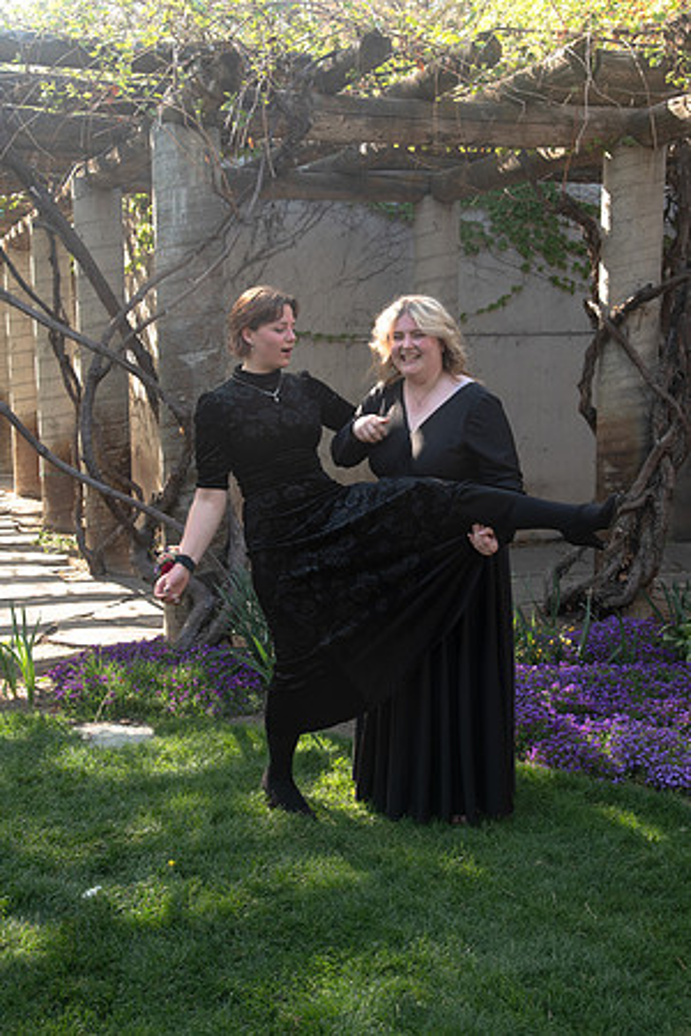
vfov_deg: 44.5
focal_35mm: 44
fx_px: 1267
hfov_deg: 30.5
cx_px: 346
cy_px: 518
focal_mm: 44
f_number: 6.3
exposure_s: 1/125
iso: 250
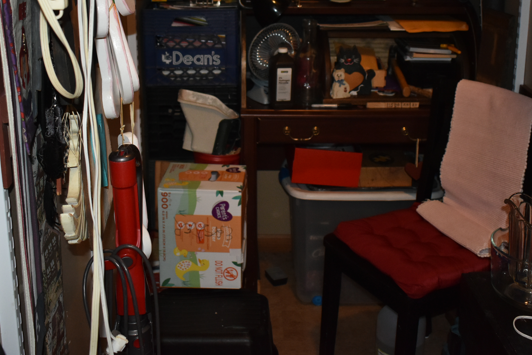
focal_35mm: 49
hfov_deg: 40.3
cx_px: 259
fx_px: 724
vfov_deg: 27.1
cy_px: 81
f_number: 3.5
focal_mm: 20
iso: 1100
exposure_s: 1/200
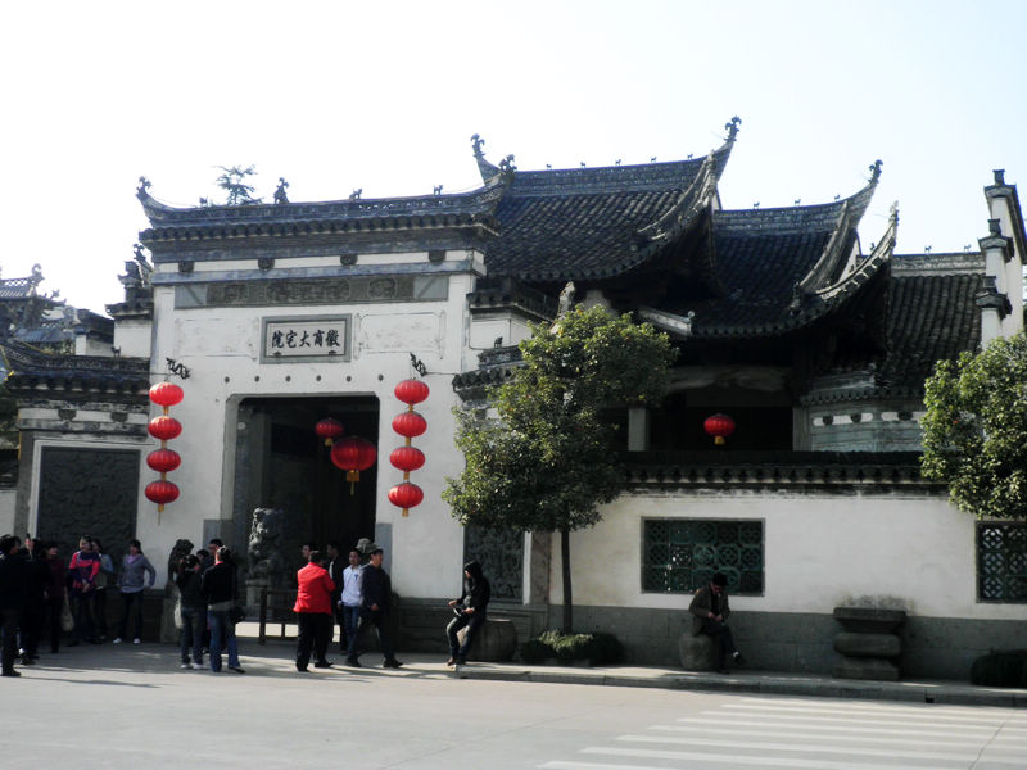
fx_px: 1513
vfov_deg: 28.6
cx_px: 514
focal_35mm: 51
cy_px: 385
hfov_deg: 37.5
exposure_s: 1/60
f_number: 11.2
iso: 80
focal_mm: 9
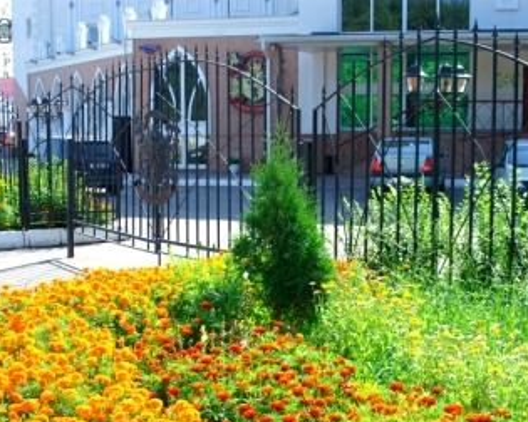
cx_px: 303
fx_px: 875
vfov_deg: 27.1
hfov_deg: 33.5
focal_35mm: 56
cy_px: 248
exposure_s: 1/125
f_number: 8
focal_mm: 28
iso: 100
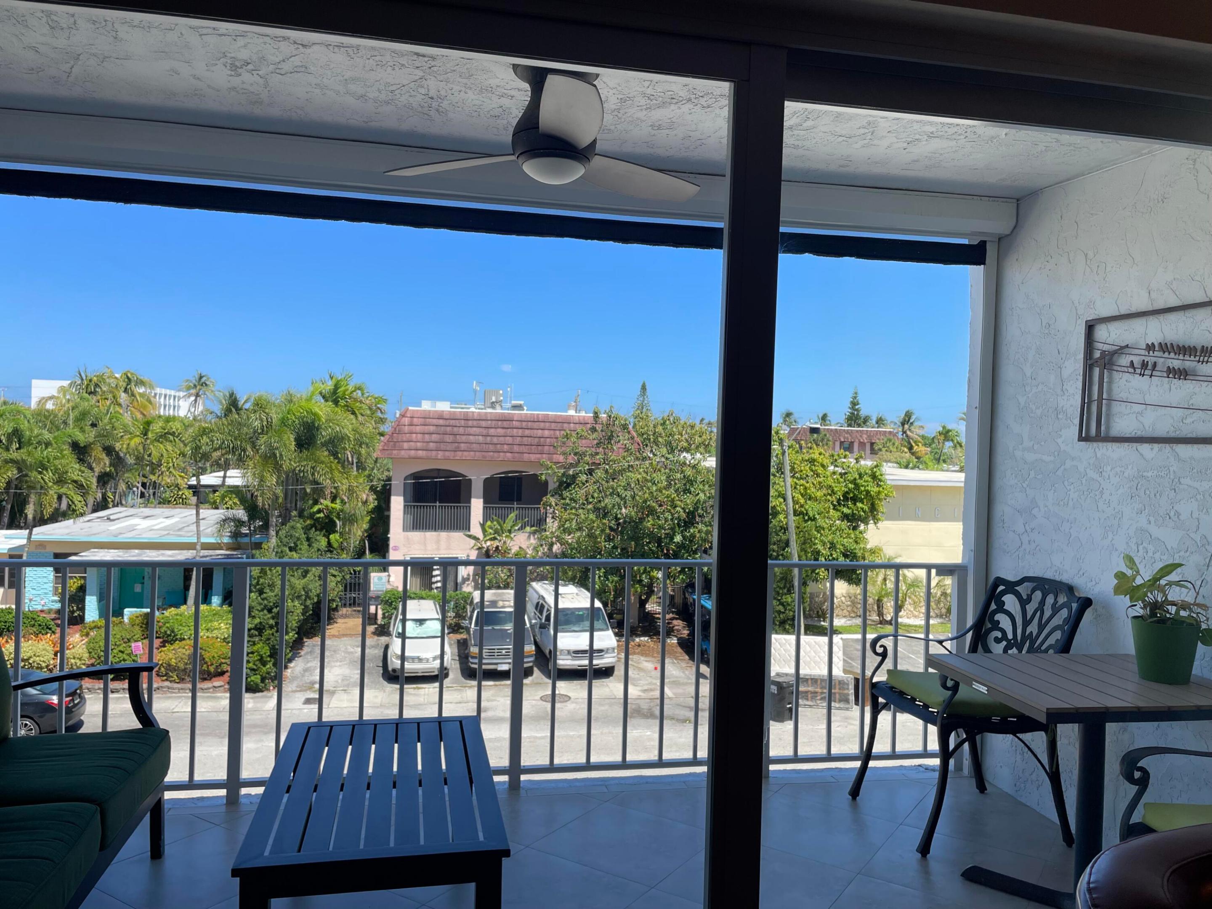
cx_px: 606
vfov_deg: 53.1
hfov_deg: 67.3
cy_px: 454
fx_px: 910
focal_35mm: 26
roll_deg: -1.2
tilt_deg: +0.3
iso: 32
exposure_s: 1/703
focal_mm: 4.2
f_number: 1.6
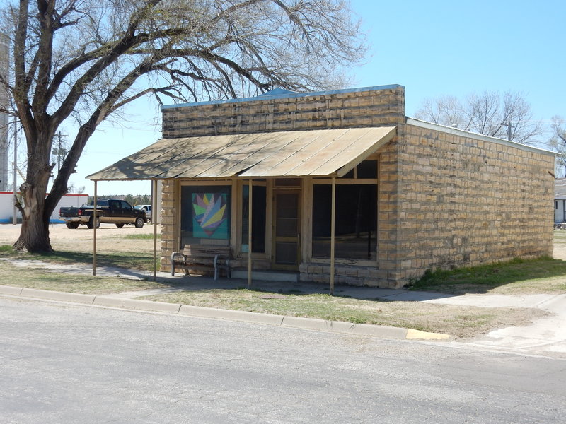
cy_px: 212
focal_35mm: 51
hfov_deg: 37.5
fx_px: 834
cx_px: 283
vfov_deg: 28.6
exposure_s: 1/640
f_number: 4.5
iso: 125
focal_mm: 9
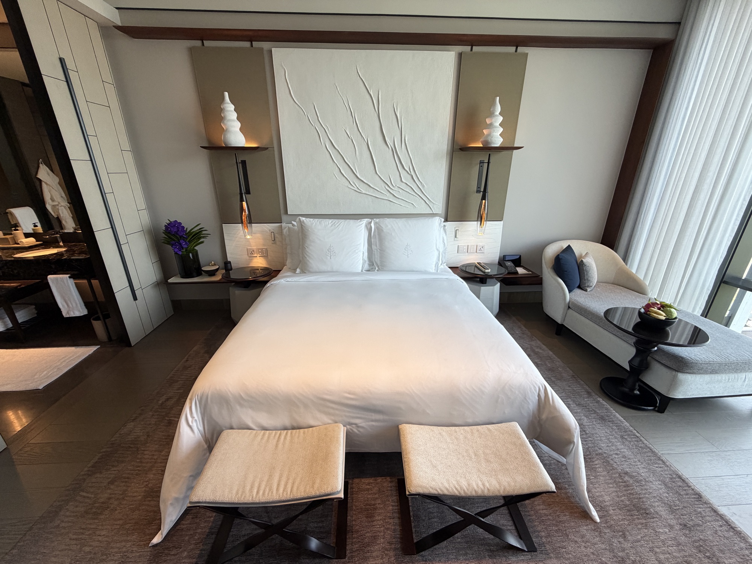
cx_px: 376
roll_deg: +0.1
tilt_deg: -21.7
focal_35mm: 14
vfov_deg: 85.7
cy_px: 282
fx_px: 304
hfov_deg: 102.1
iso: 160
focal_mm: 2.22
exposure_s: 1/100
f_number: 2.2
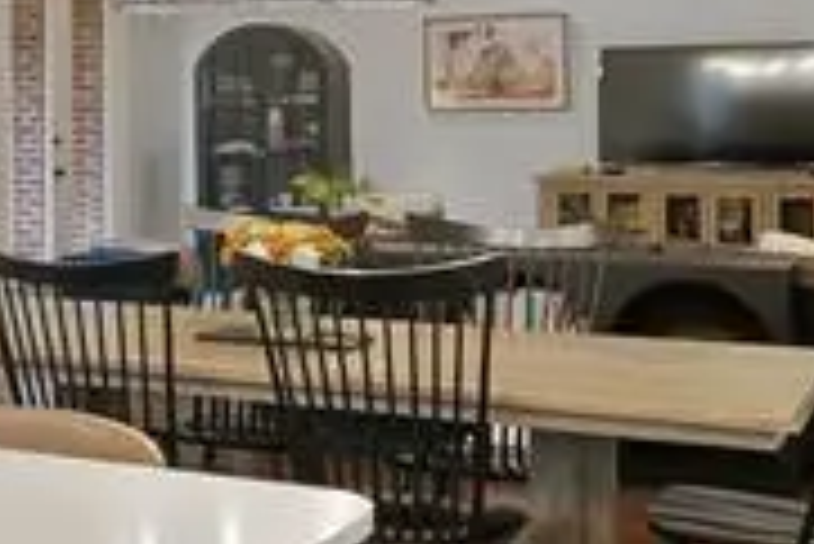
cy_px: 74
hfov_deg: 26.9
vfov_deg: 19.7
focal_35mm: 68
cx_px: -108
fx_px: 1539
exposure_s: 1/4
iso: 640
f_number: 9
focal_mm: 12
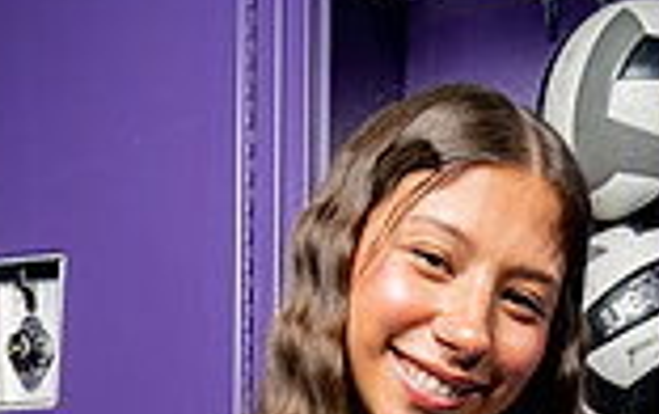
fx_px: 1637
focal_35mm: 91
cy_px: 891
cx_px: 368
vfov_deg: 12.3
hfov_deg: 22.8
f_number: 4.5
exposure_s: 1/250
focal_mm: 31
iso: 200
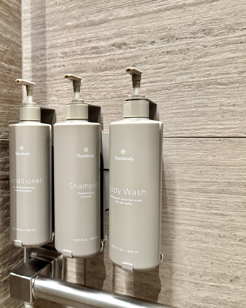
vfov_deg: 55.7
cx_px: 60
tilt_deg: -3.2
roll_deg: +0.7
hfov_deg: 44.2
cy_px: 157
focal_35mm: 32
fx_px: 291
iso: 800
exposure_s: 1/46
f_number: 1.78
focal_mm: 6.76
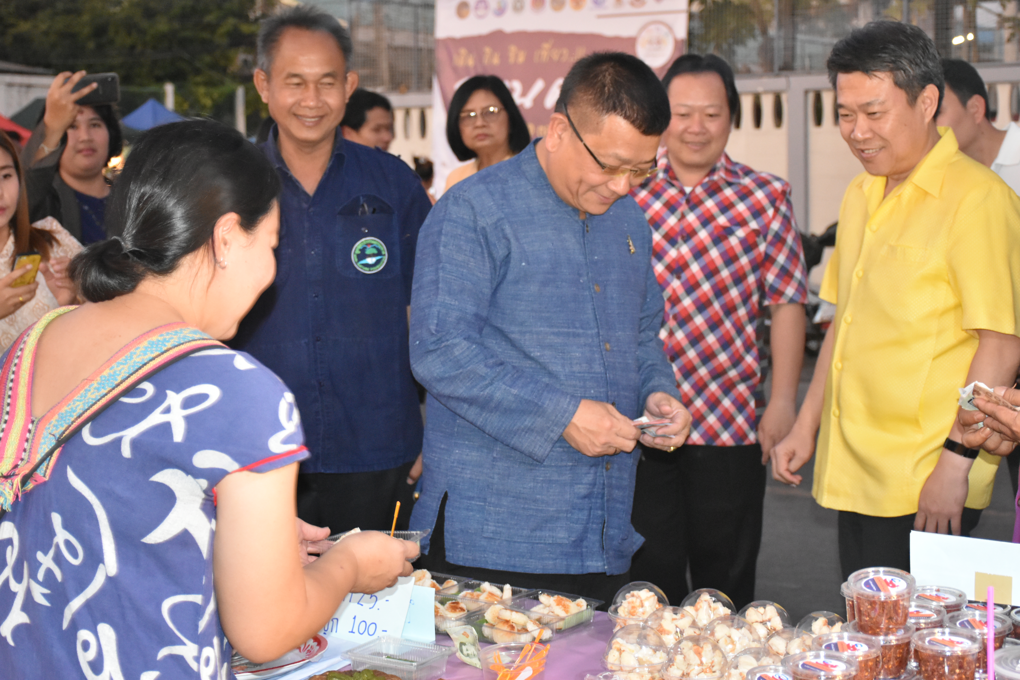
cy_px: 340
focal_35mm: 60
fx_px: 1700
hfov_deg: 33.4
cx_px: 510
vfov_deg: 22.6
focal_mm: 40
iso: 2800
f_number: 4.5
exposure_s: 1/60
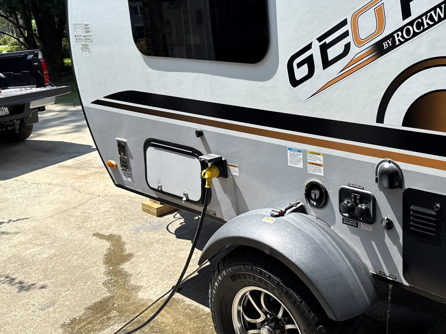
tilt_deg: -15.1
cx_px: 328
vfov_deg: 37.6
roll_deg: +1.3
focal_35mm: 38
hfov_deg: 47.4
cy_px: 138
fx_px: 490
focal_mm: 6.76
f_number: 1.78
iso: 80
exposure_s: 1/2232
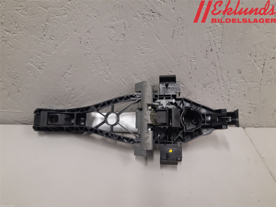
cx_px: 138
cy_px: 104
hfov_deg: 67.3
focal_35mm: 26
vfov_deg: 53.1
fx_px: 207
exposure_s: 1/50
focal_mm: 3.93
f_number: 1.7
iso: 160
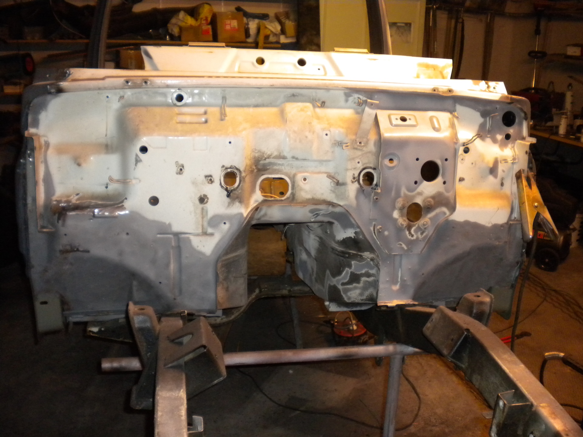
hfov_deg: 52.6
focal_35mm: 35
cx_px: 292
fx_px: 589
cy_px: 218
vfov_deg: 40.7
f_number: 3.1
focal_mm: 6.3
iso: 400
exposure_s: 1/30
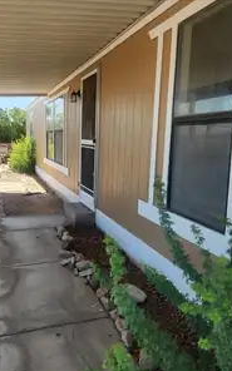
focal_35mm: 33
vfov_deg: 58.1
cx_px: 97
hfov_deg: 38.2
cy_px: 186
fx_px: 334
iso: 20
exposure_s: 1/599
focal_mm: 5.4
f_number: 1.8
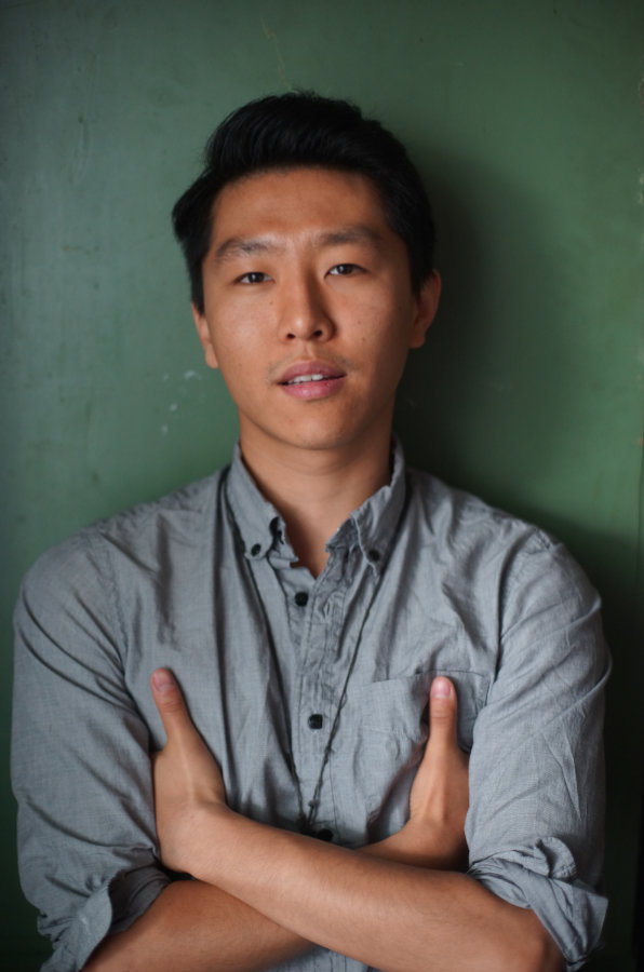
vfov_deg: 39.7
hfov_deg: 26.9
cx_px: 322
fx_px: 1348
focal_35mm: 50
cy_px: 486
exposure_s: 1/160
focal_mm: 50
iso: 1600
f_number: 2
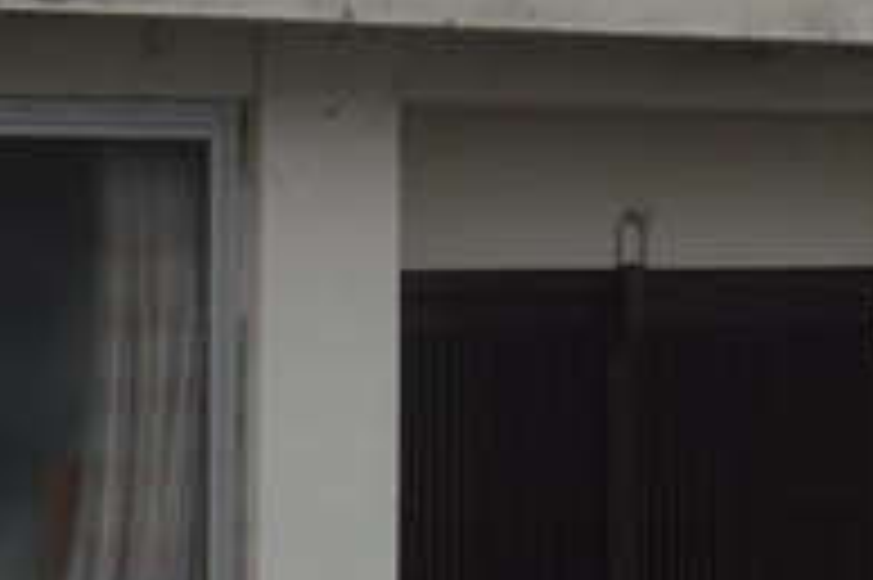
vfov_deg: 6.6
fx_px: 4943
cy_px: -454
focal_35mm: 204
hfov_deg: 10.0
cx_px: 932
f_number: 9
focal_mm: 22
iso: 400
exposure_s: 1/320
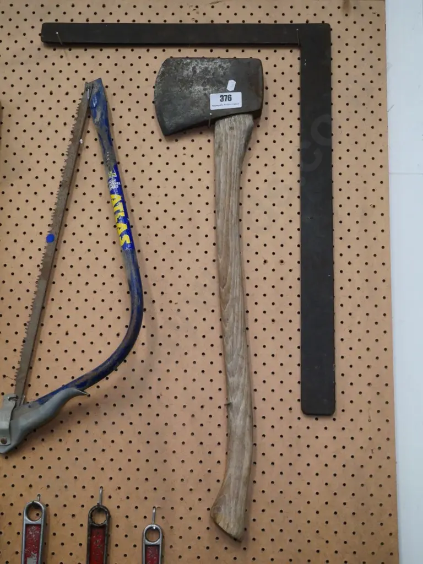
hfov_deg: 31.5
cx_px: 212
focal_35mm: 46
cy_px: 282
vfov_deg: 41.2
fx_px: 749
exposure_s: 1/400
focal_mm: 23
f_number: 4.5
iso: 3200
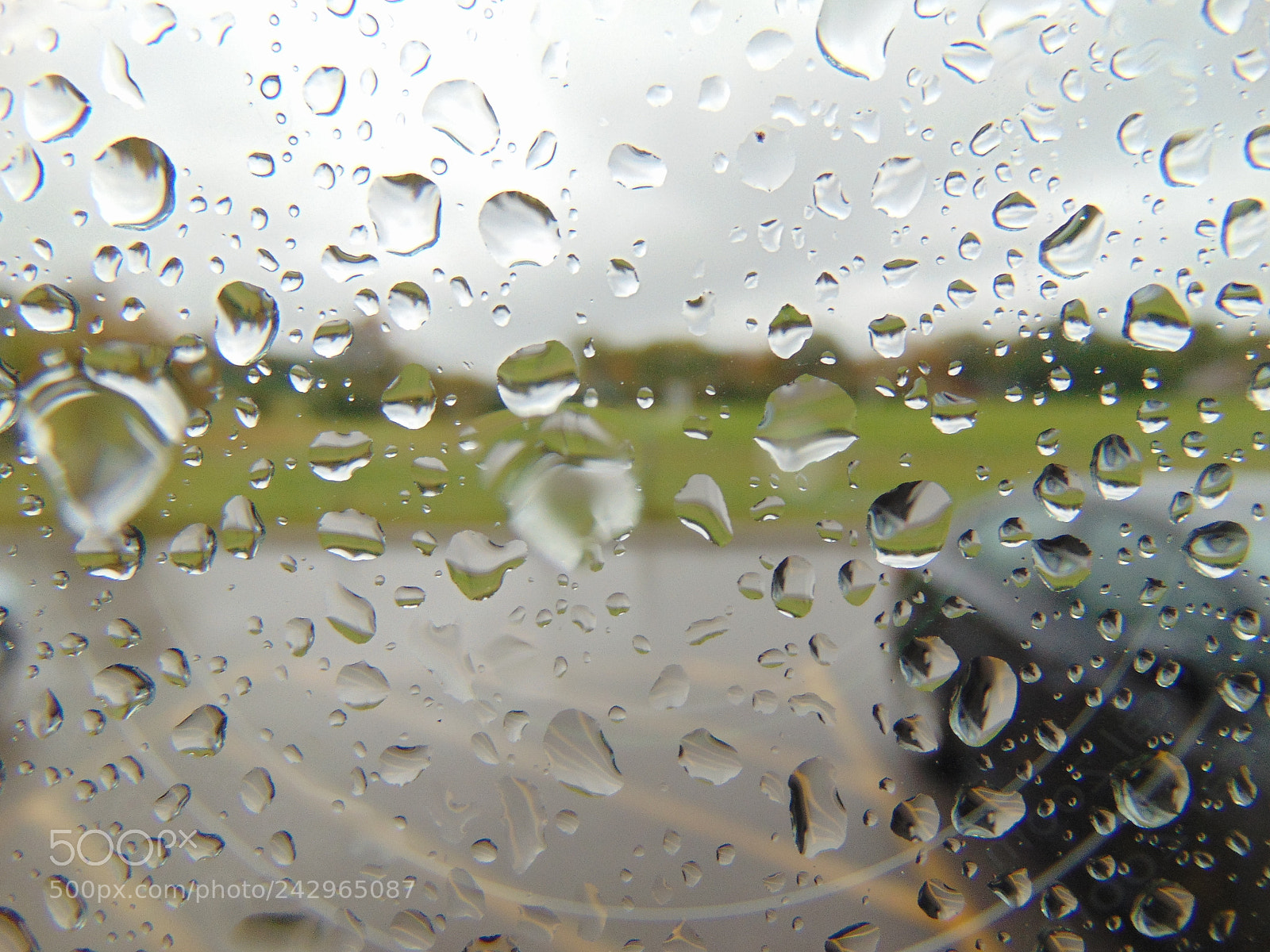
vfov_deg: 54.9
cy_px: 476
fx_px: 917
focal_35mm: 25
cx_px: 635
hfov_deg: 69.4
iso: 100
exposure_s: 1/50
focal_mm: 4.5
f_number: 3
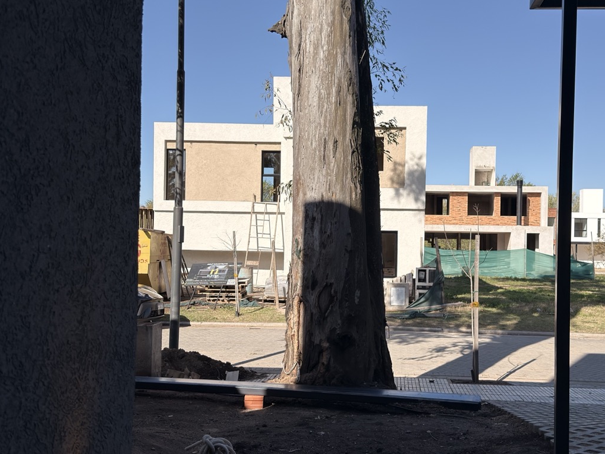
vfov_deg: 32.9
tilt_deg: +1.3
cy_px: 235
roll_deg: -0.9
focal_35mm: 44
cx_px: 359
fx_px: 769
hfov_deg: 42.8
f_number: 1.78
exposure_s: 1/5618
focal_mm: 6.76
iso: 80
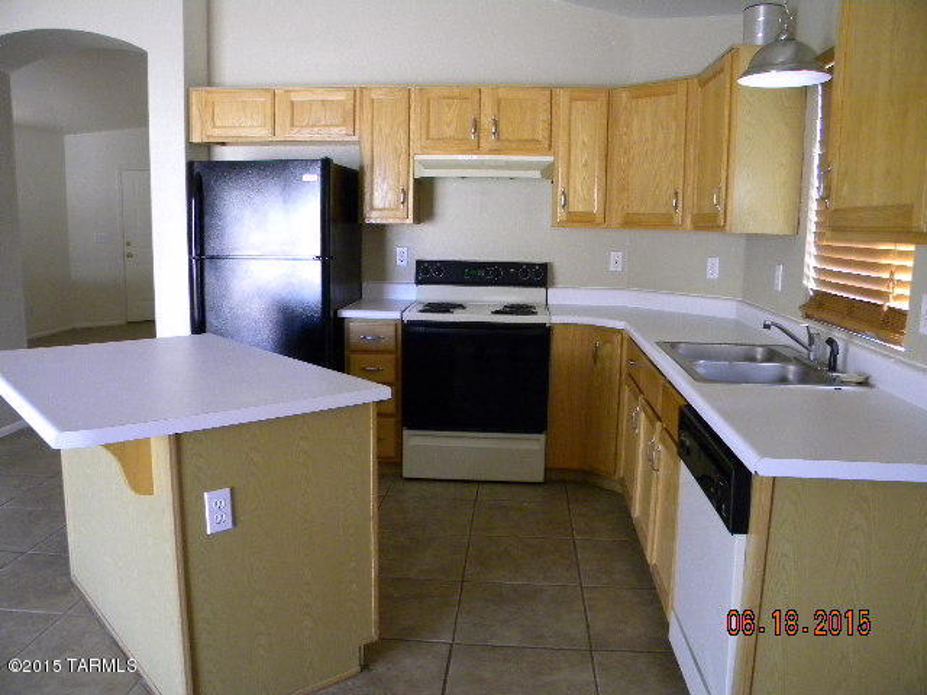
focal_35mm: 28
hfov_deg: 63.4
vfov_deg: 49.7
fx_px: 750
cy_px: 348
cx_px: 464
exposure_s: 1/31
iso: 400
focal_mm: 5
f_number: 3.5
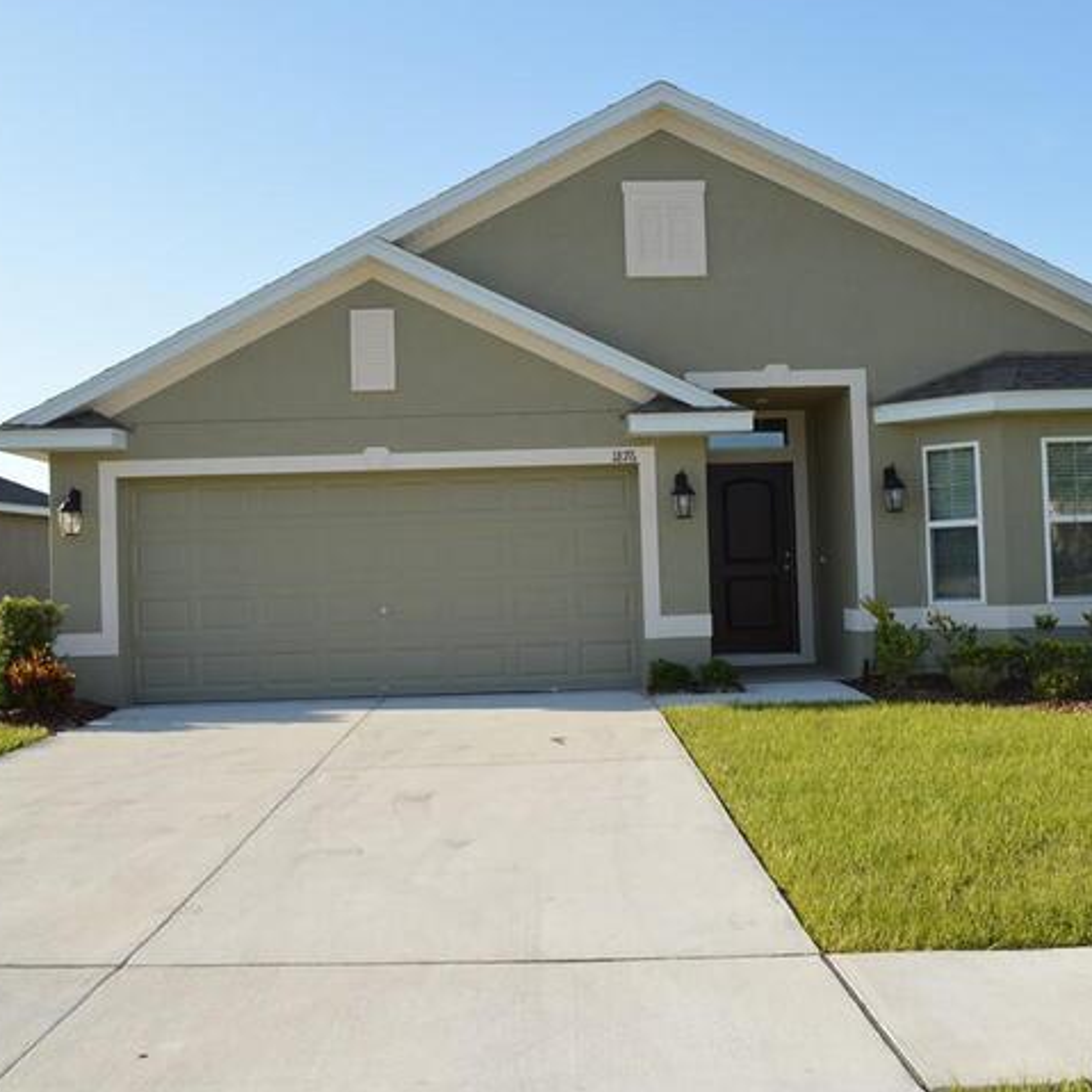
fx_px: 1285
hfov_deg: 46.0
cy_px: 533
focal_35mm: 36
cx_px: 605
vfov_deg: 46.0
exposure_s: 1/200
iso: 100
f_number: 6.3
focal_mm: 18
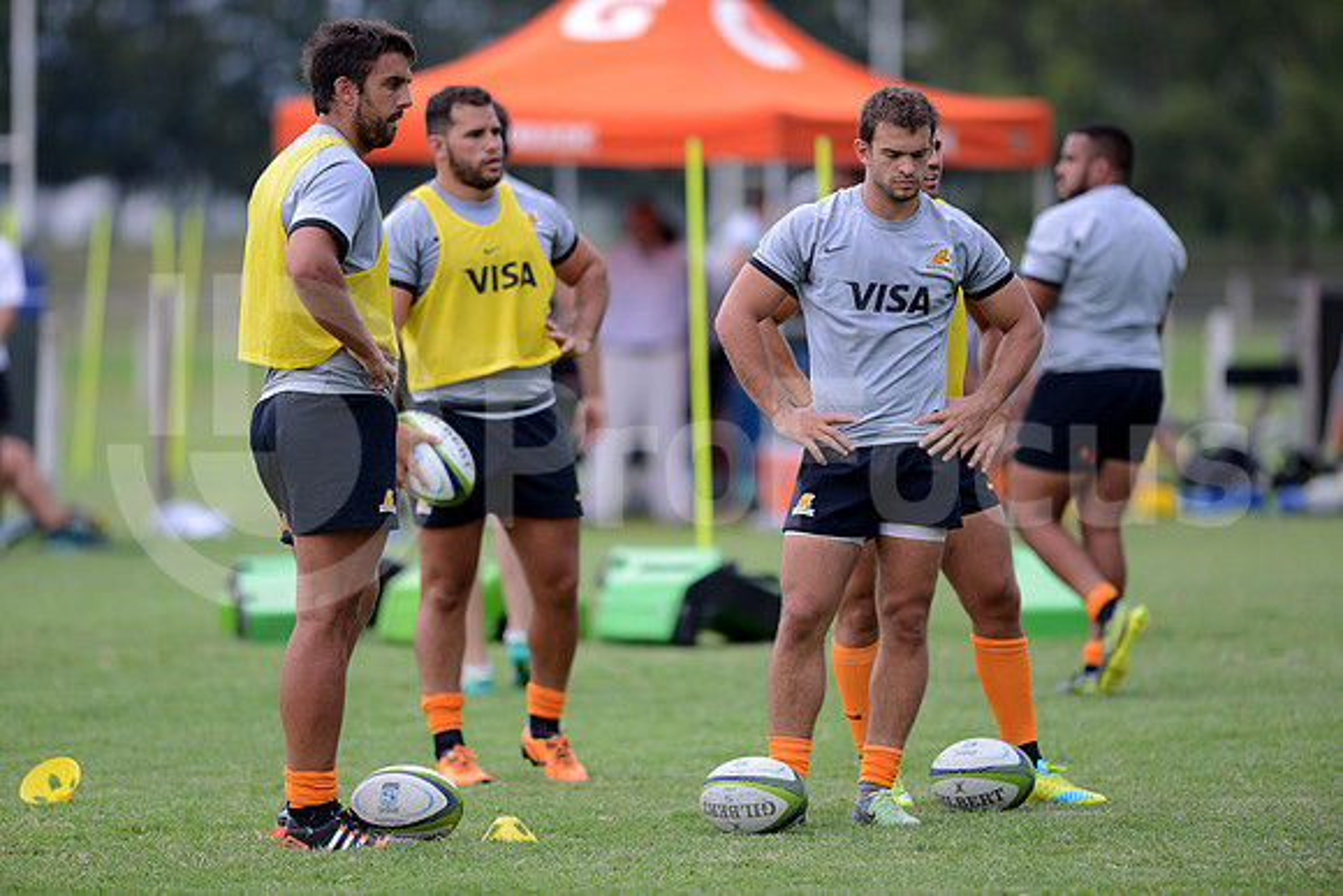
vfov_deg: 4.6
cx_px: 672
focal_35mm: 300
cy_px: 448
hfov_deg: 6.9
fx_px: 11194
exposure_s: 1/800
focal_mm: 300
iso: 200
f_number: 2.8
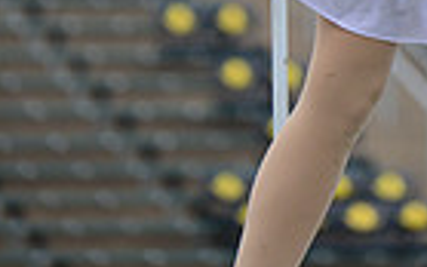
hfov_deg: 2.6
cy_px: -387
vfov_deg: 1.6
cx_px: 456
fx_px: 9570
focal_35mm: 822
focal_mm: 250
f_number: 5.6
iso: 200
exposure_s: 1/1250
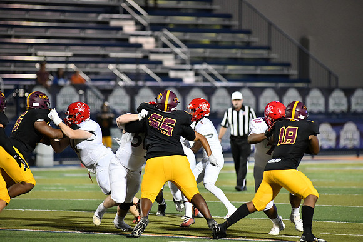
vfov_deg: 4.6
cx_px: 182
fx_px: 3026
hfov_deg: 6.9
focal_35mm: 300
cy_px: 121
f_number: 4
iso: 7200
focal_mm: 300
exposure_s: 1/1250
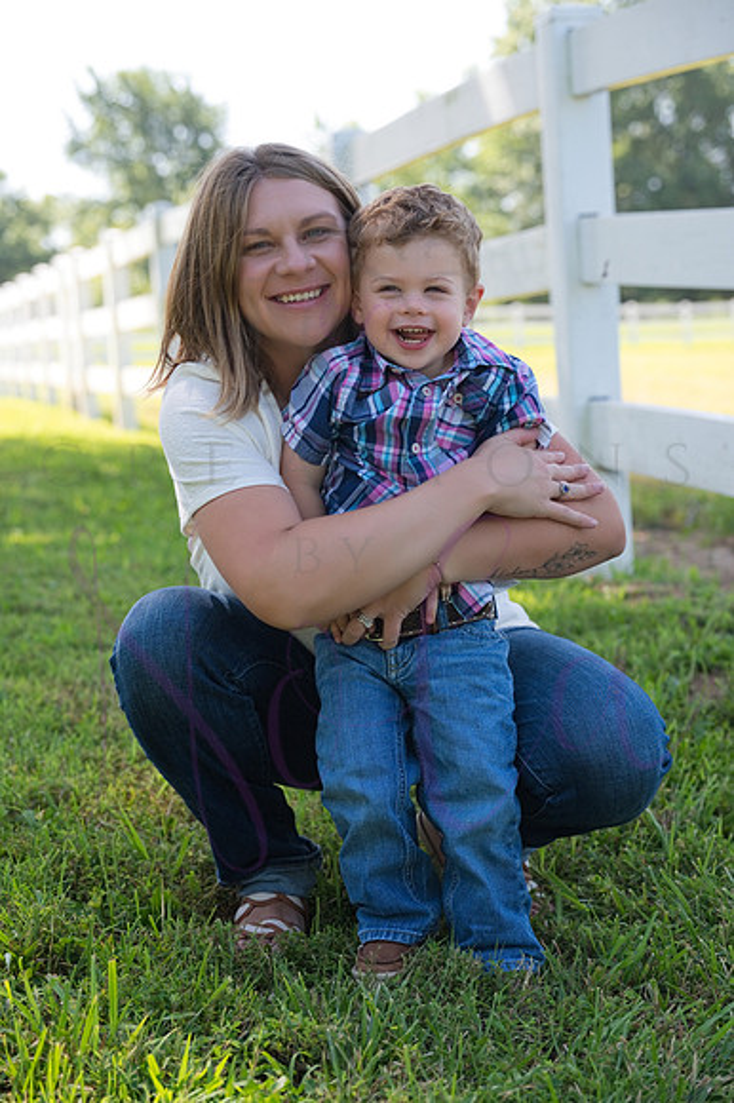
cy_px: 552
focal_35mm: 61
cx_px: 367
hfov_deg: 22.2
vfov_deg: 32.9
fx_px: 1868
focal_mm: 61
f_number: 4
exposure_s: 1/640
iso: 400
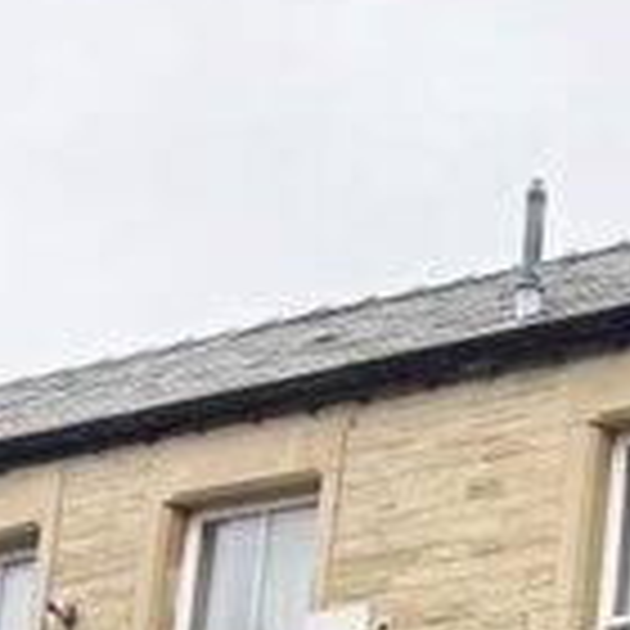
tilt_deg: +11.8
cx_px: 1134
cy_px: 934
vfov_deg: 13.3
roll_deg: -3.2
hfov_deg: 12.8
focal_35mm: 124
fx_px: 2553
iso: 20
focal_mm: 3.99
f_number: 1.8
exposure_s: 1/384
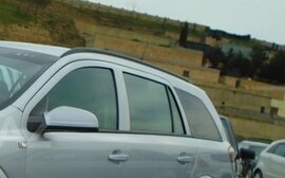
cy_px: 132
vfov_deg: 11.9
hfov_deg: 18.2
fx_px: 846
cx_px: -57
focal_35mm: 109
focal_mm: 7.4
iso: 100
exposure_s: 1/640
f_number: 4.1
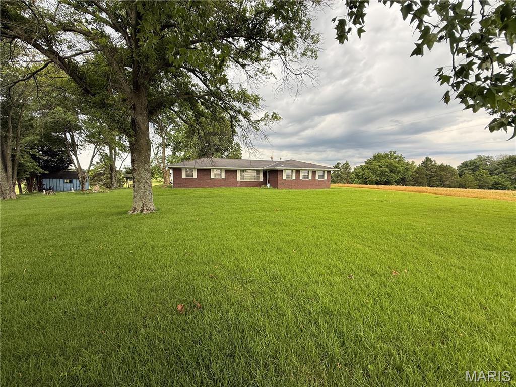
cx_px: 258
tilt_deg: -4.0
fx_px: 209
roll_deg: -1.3
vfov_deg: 85.7
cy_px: 194
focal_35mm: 14
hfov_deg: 102.1
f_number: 2.2
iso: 40
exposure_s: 1/99
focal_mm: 2.22
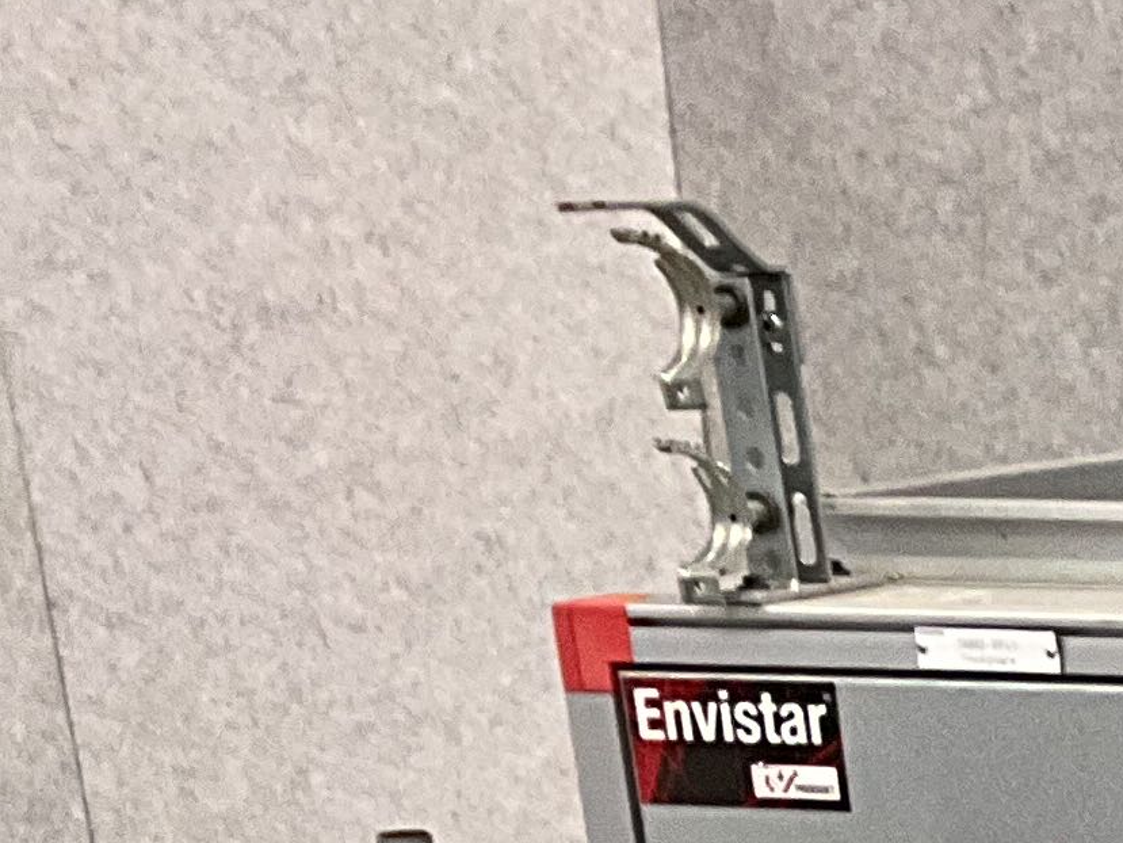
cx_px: 2545
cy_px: 1797
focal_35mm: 141
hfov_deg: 11.8
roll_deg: -0.2
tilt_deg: -19.7
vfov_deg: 9.7
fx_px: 4575
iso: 125
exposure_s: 1/60
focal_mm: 3
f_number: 1.8
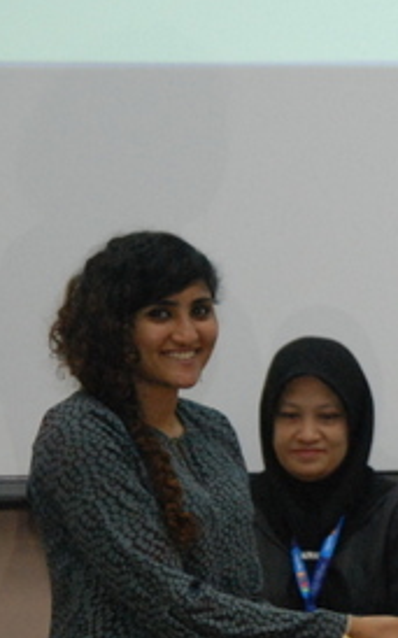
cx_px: 717
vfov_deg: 11.7
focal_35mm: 179
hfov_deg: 7.1
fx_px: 3110
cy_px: 503
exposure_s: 1/125
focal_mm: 40
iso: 1250
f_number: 6.3
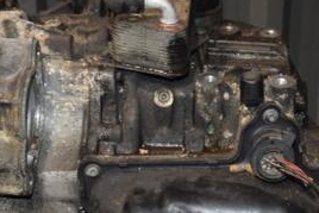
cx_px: 143
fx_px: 833
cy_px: 187
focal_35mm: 94
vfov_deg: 14.4
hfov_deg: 21.7
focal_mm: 28
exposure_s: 1/60
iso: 800
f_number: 5
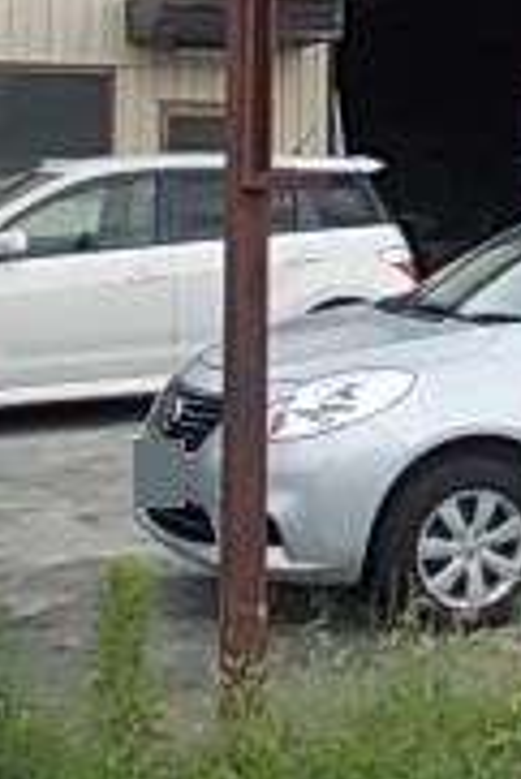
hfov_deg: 12.3
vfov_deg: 19.3
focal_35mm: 103
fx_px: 2232
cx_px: 926
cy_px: 30
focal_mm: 4
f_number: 2.7
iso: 80
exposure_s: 1/400
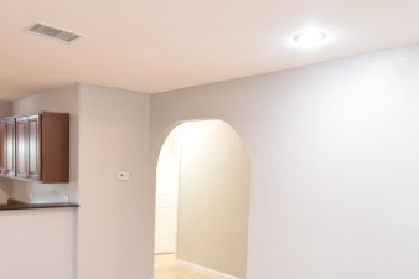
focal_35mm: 32
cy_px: 188
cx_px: 192
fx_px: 372
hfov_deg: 58.7
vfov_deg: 40.5
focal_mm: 10
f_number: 3.5
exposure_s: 1/30
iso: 800
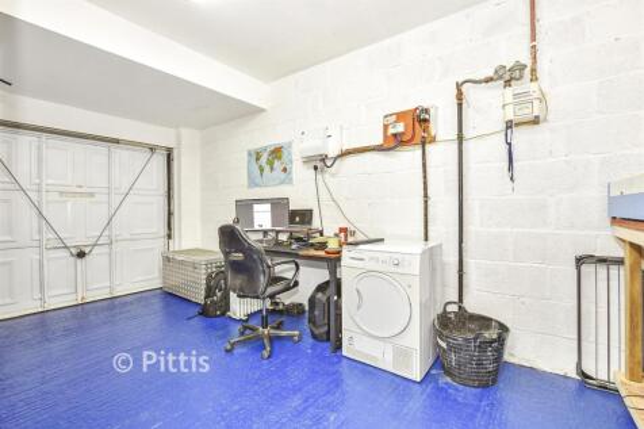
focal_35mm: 15
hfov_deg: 100.4
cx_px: 322
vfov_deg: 77.3
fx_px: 268
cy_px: 214
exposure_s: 1/3
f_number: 8
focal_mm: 10
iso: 200
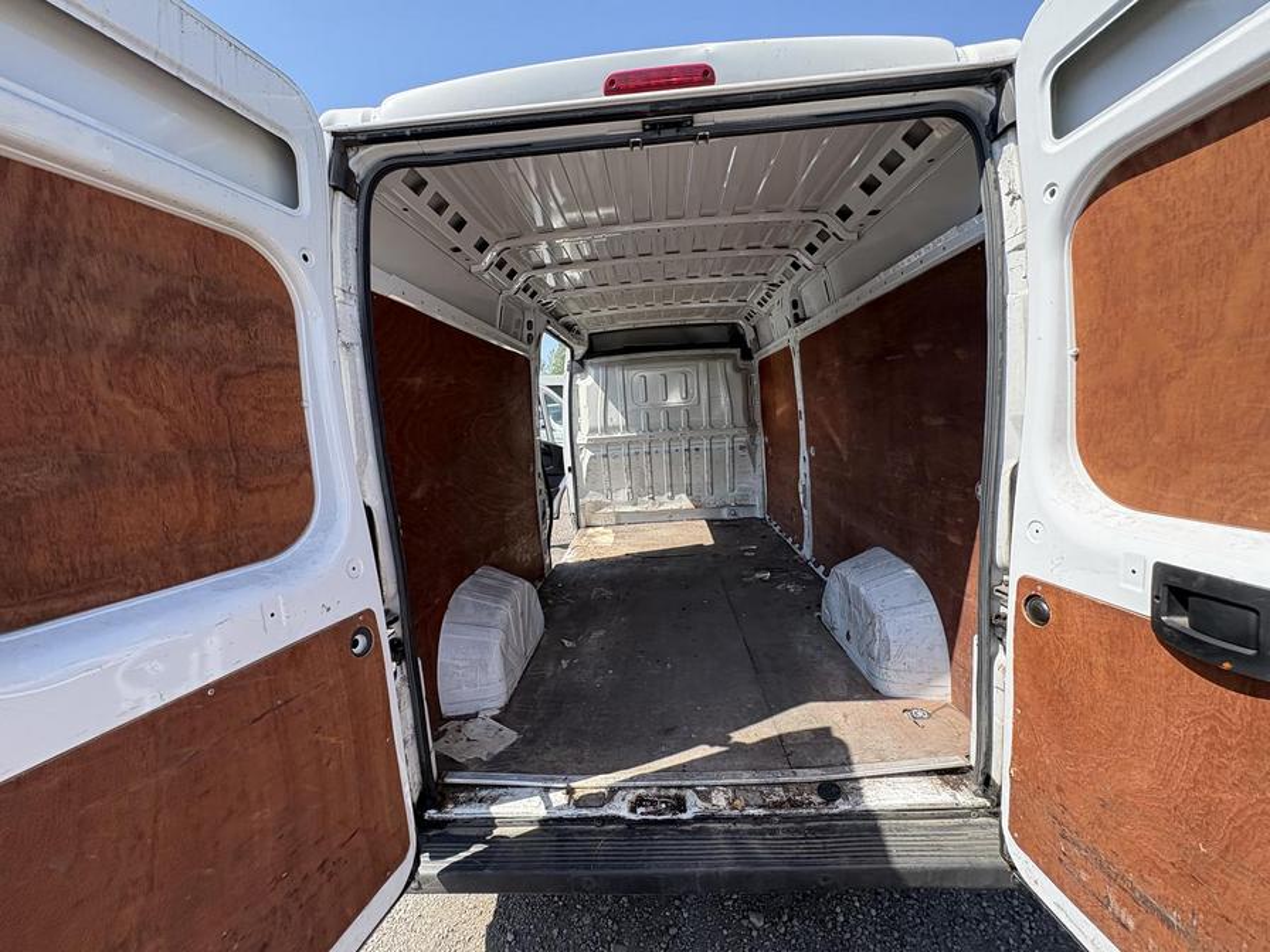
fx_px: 514
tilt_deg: -4.8
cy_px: 476
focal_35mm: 14
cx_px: 635
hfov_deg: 102.1
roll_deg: +3.0
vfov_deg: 85.7
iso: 64
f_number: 2.2
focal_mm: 2.22
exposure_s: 1/495
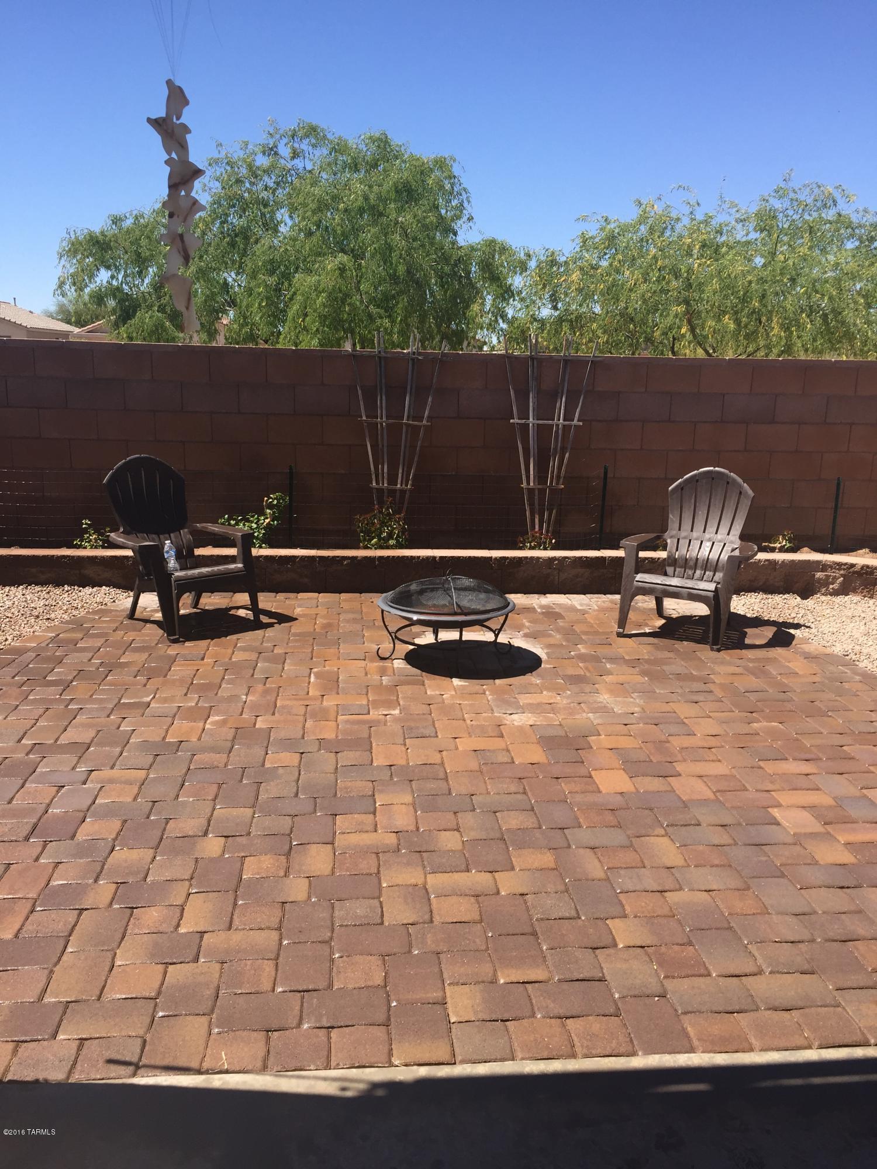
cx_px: 438
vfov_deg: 61.7
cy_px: 584
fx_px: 980
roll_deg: -0.8
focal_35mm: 29
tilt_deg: -13.1
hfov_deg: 48.2
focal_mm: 4.15
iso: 32
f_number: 2.2
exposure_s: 1/1319
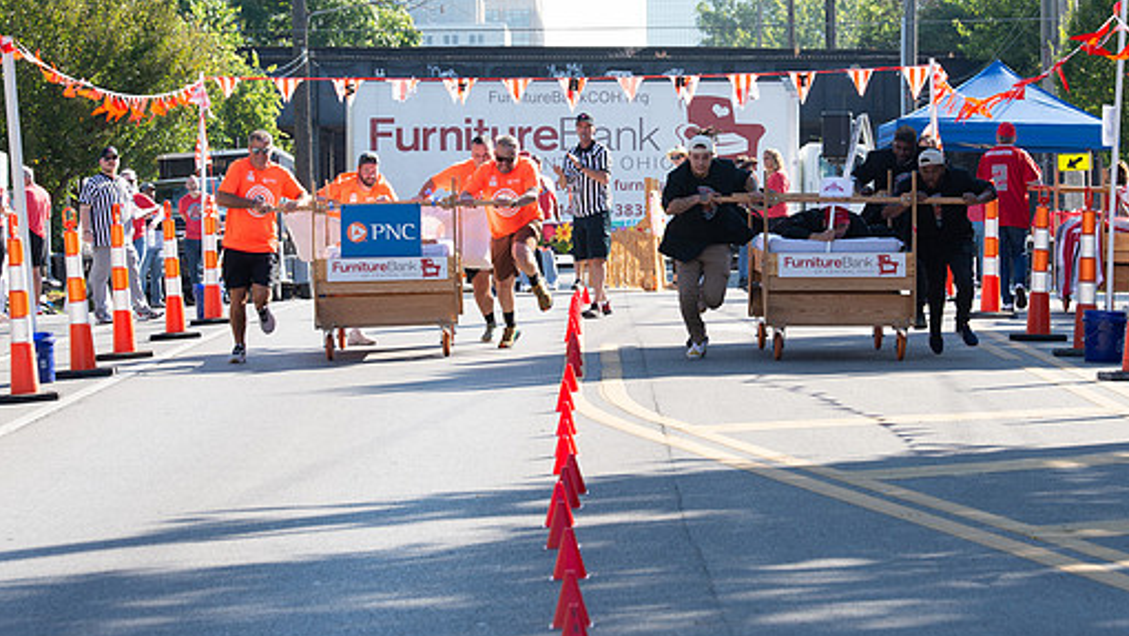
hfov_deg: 13.6
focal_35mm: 158
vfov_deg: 7.7
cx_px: 649
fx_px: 4730
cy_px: 222
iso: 200
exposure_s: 1/250
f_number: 7.1
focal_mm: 112
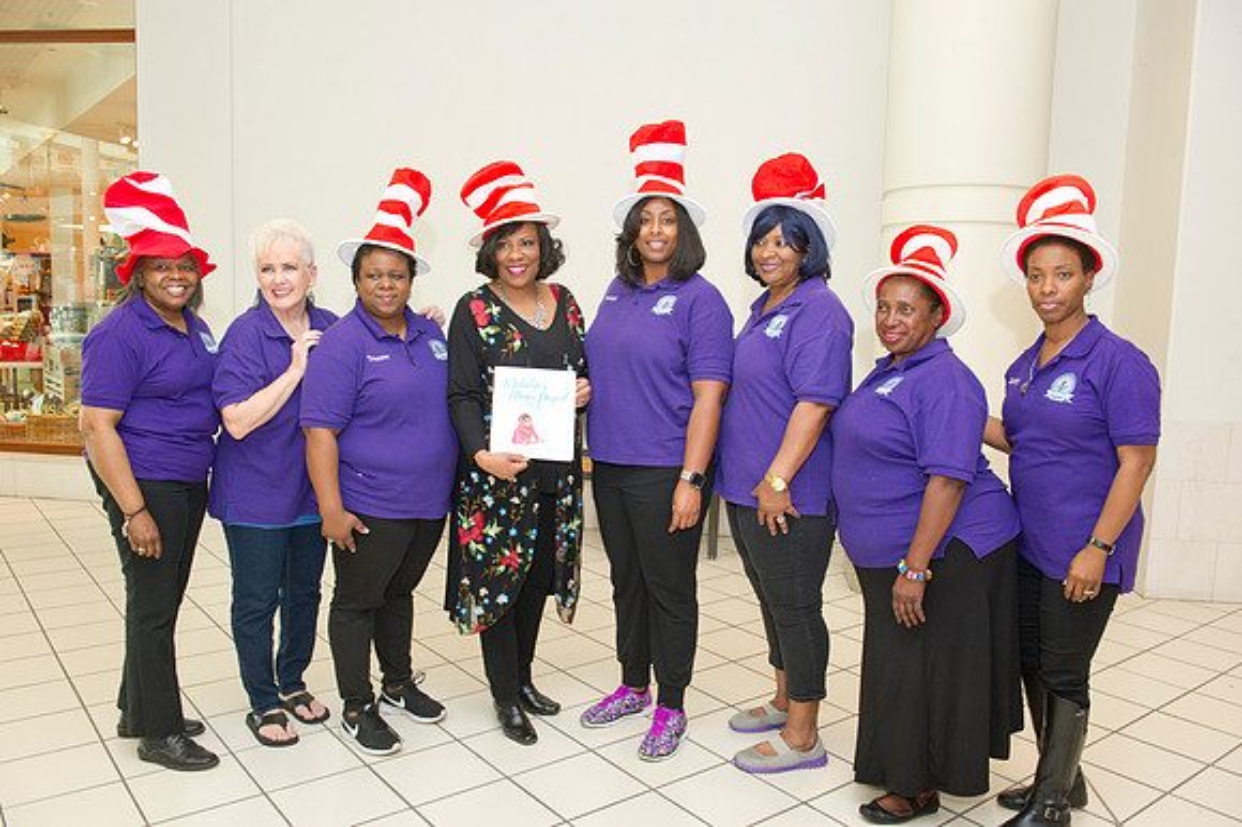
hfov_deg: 63.7
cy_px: 414
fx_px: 1000
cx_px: 621
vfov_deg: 44.9
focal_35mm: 29
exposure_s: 1/200
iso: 1250
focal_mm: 29
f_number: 5.6
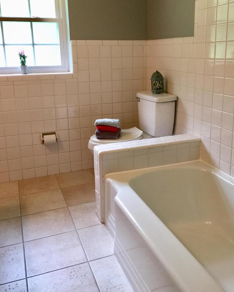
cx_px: 130
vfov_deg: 52.5
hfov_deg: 43.3
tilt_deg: -12.7
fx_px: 294
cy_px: 119
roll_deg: +0.3
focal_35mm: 34
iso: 50
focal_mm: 4.15
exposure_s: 1/30
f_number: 2.2
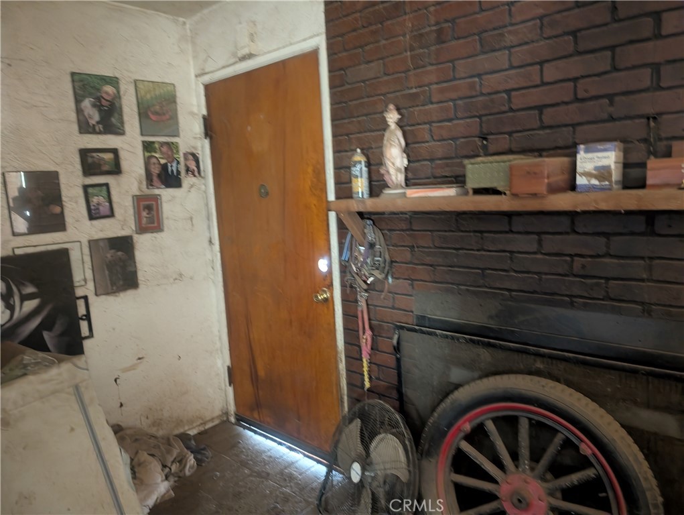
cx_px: 342
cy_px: 258
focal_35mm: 24
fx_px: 475
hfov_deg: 71.5
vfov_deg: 56.9
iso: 2914
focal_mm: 6.9
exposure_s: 1/17.9
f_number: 1.68
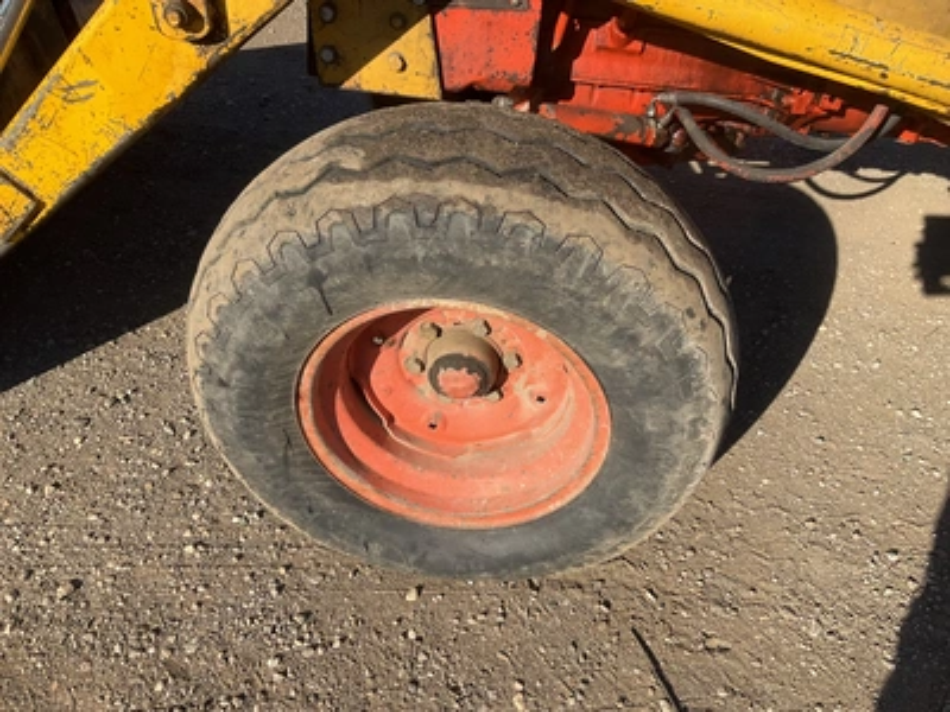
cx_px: 475
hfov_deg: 61.7
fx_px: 796
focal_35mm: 29
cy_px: 356
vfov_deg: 48.2
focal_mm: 3
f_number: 1.8
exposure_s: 1/1015
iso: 25
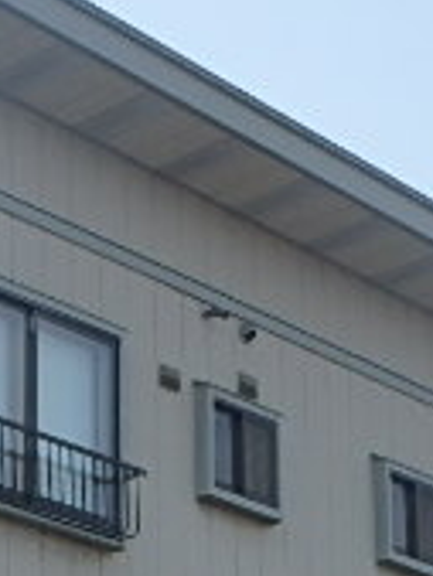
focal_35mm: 136
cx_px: 160
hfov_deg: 10.9
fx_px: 2265
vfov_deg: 14.0
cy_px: 702
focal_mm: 6.4
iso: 125
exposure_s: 1/500
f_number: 5
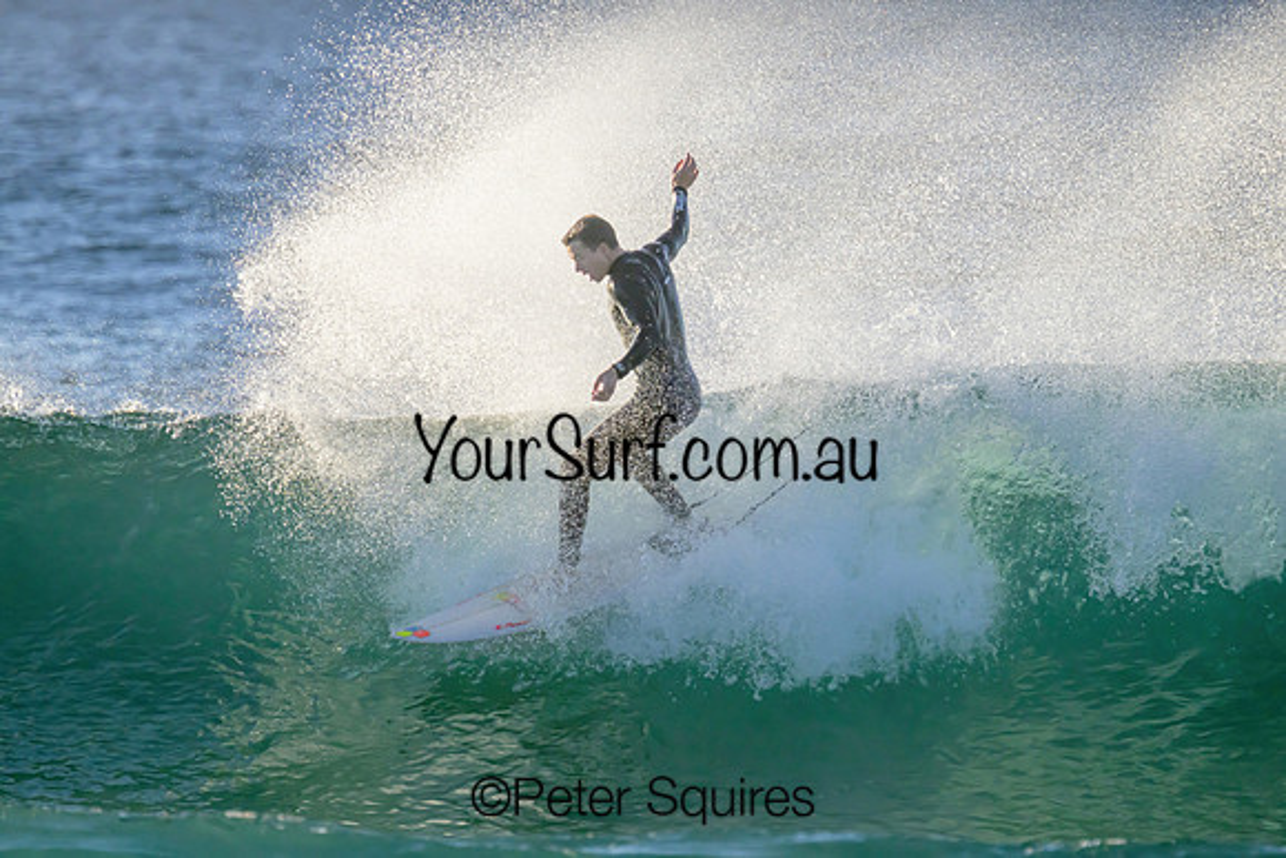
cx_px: 712
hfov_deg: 2.6
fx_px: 28288
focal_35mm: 792
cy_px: 383
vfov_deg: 1.7
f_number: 11
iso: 1250
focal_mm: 700
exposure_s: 1/2000
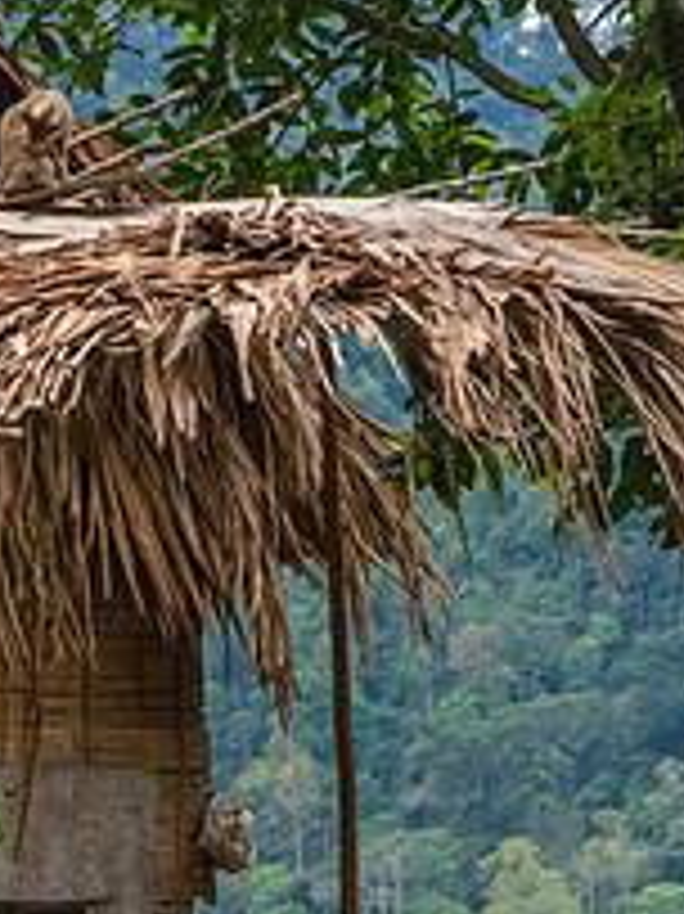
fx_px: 5829
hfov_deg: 6.6
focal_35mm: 221
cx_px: -381
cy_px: 504
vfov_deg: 9.0
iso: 2500
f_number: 11
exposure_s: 1/1000
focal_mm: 78
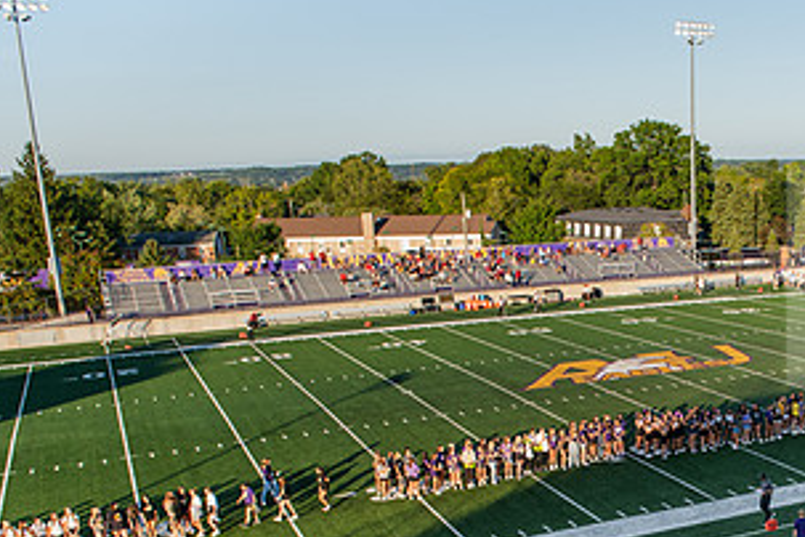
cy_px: 485
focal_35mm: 46
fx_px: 1029
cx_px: 707
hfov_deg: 40.0
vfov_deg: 28.1
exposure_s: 1/640
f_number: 4.5
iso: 320
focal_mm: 24
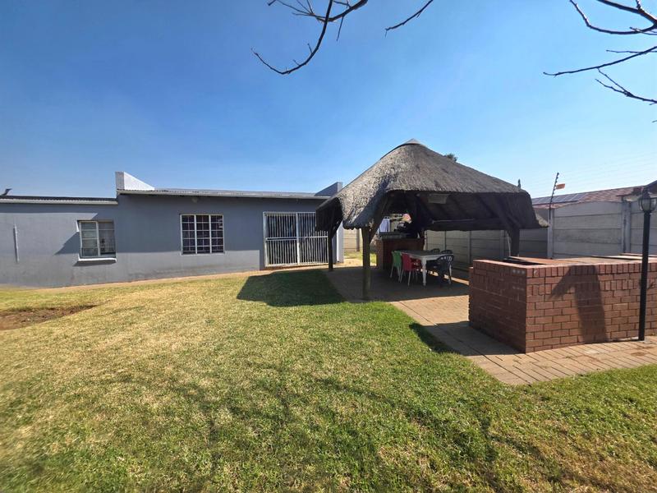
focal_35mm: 13
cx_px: 328
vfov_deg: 89.9
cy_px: 246
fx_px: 247
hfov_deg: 106.2
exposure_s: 1/2500
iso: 40
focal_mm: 2.2
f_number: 1.9
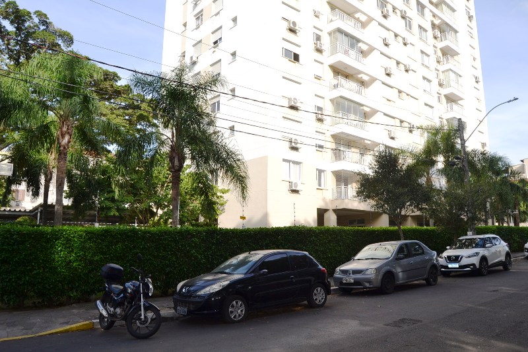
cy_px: 176
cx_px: 264
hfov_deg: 67.4
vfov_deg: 47.9
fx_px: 396
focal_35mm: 27
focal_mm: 18
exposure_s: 1/200
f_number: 7.1
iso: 100
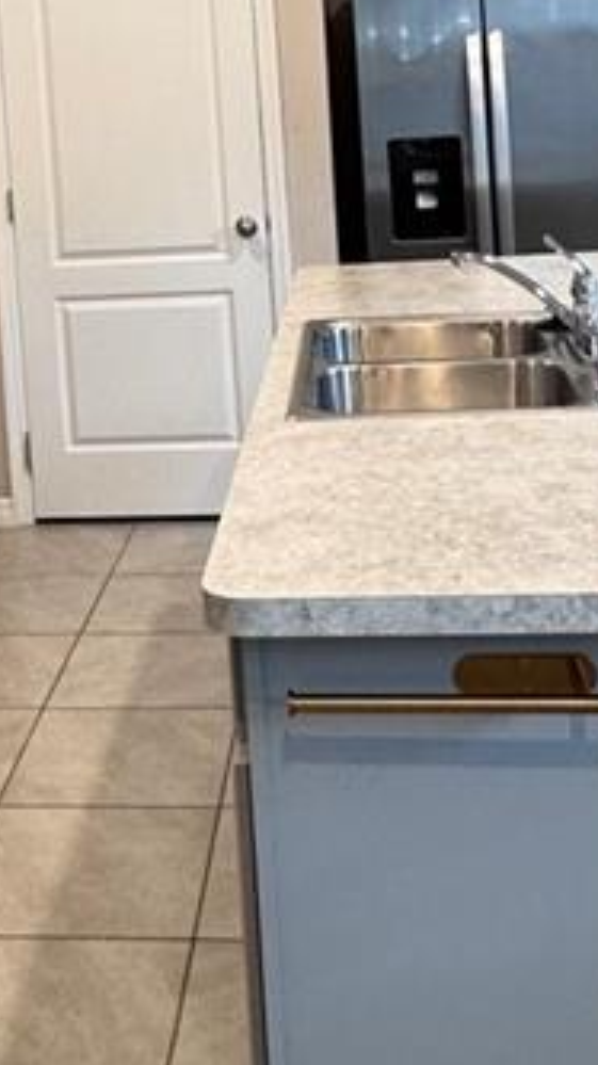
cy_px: 125
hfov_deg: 21.6
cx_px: 138
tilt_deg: -2.1
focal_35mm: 55
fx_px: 1552
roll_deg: +4.4
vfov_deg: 35.8
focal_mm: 2.22
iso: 200
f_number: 2.2
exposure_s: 1/60
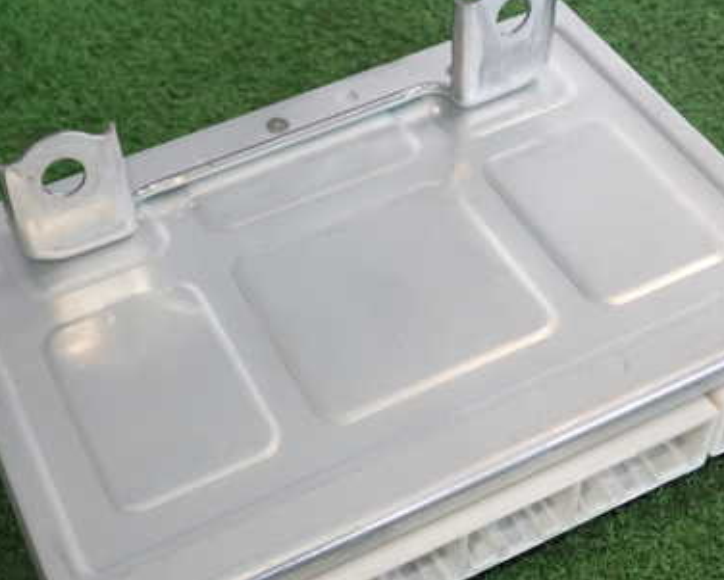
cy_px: 366
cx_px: 354
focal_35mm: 56
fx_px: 1200
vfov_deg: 27.0
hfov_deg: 33.6
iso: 250
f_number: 2.5
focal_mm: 6.37
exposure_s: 1/40
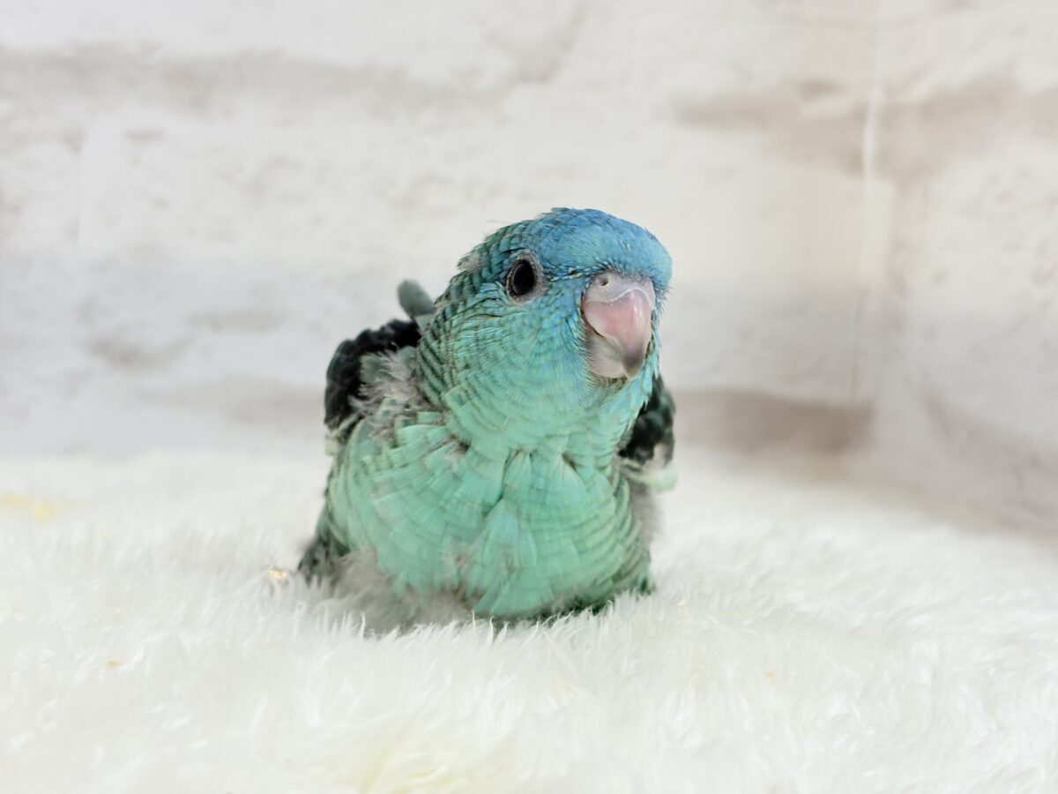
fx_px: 1589
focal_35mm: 52
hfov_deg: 36.8
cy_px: 397
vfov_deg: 28.0
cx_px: 529
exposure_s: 1/100
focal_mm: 5.96
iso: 80
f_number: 1.6
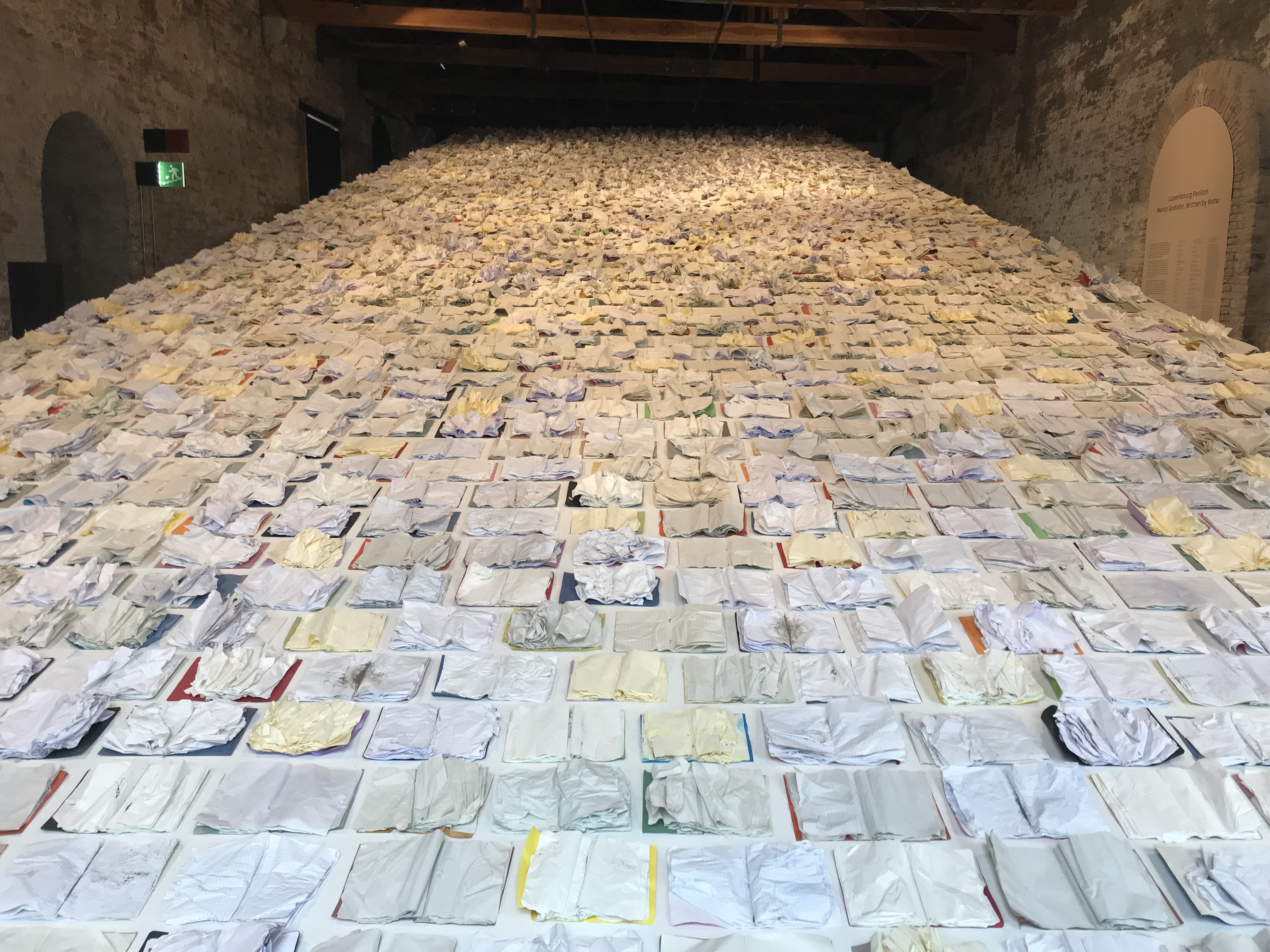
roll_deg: -0.8
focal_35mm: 28
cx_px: 635
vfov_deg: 49.7
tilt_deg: -9.1
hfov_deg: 63.4
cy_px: 476
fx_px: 1027
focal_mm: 3.99
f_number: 1.8
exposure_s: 1/100
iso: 40
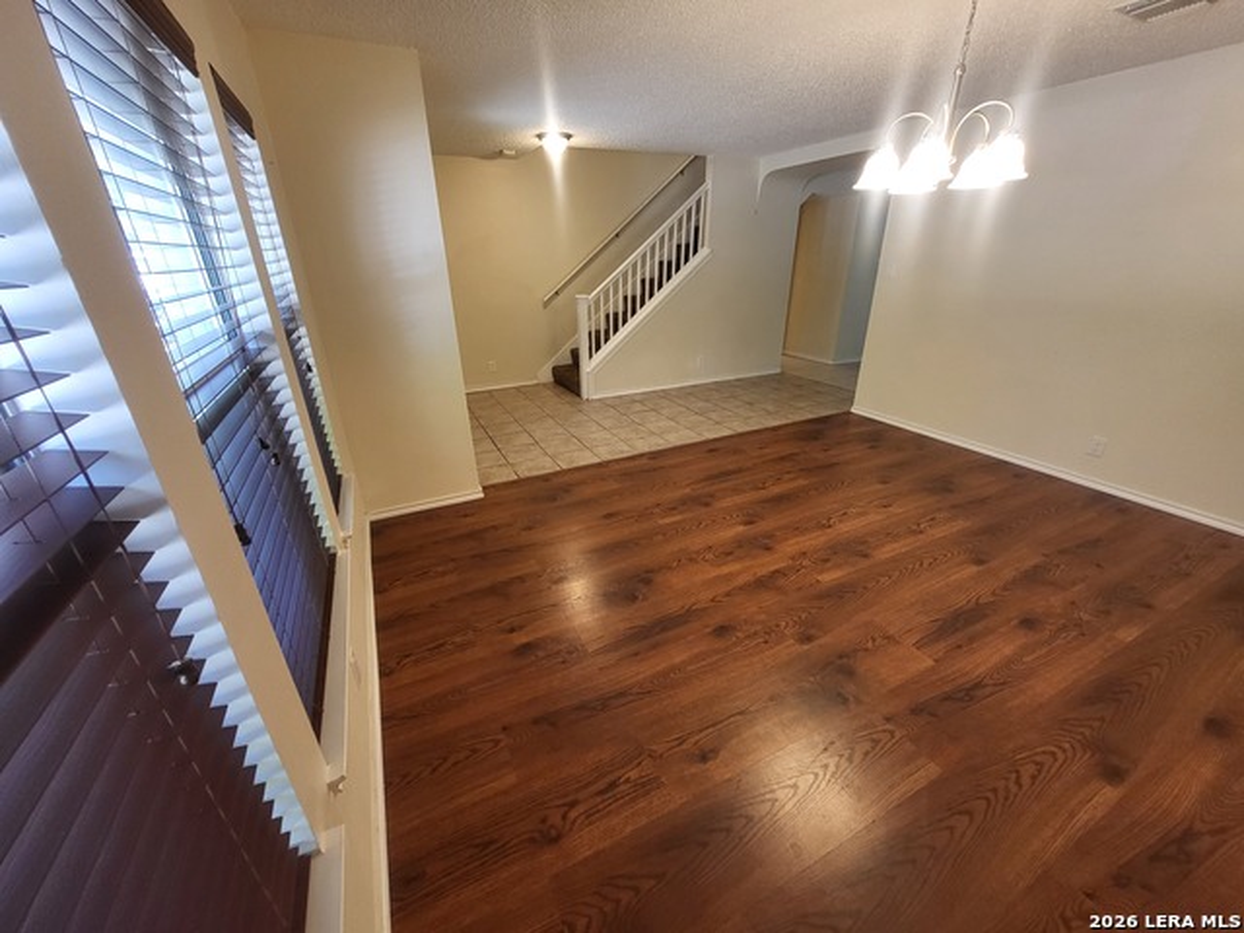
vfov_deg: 89.9
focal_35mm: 13
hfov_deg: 106.2
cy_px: 466
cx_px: 622
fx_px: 467
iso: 200
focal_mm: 1.74
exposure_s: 1/60
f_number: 2.2
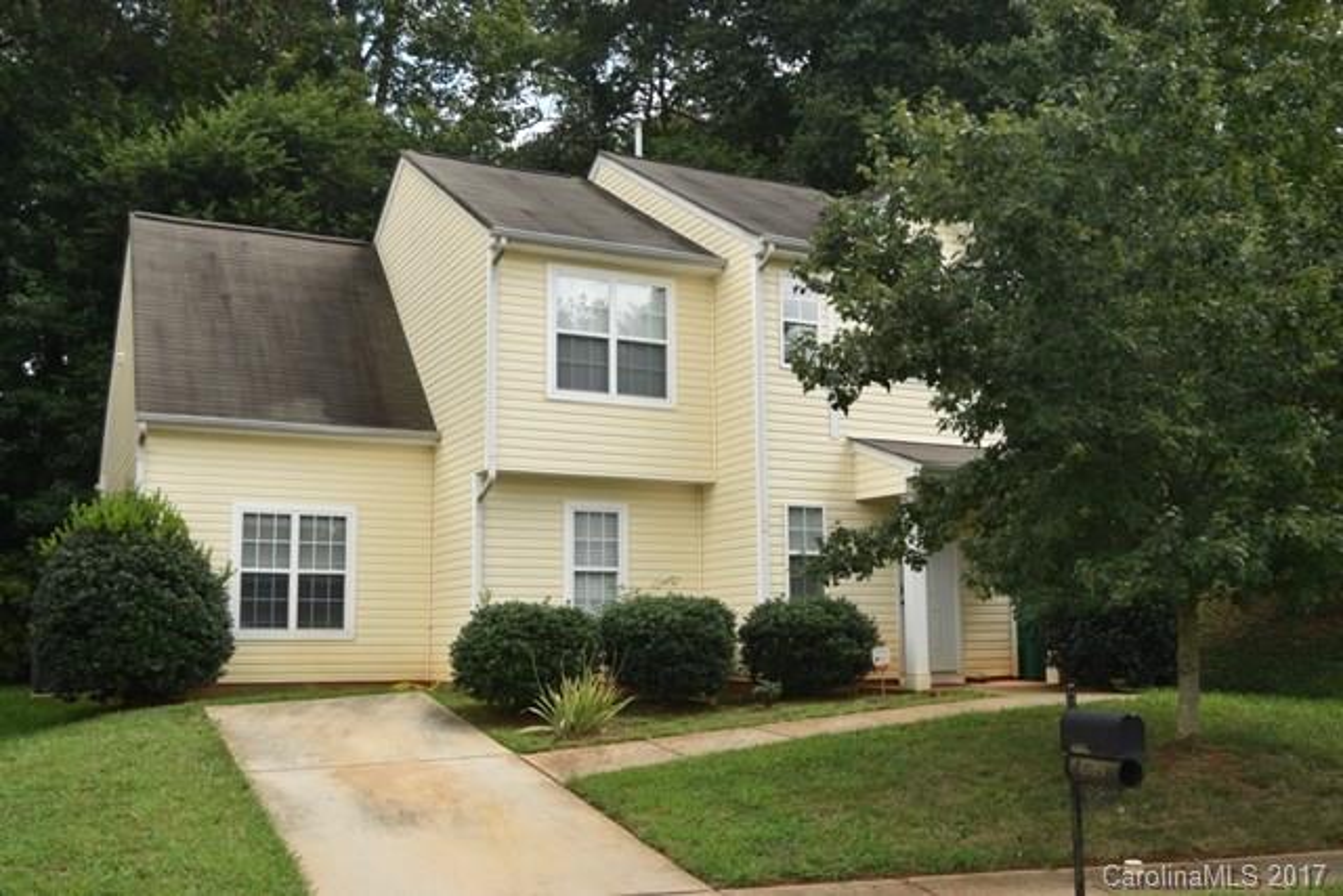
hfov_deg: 55.1
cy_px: 448
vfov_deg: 38.4
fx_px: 1287
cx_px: 672
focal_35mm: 34
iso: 100
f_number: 4.5
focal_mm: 23
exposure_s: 1/400
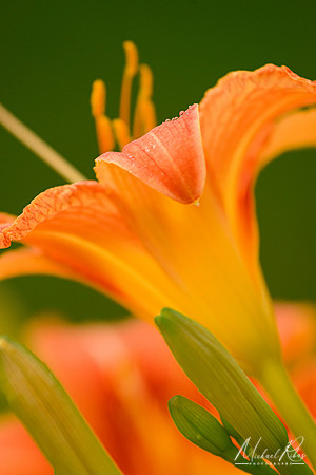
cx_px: 158
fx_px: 3653
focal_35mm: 278
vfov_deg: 7.4
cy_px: 238
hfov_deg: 5.0
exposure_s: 1/800
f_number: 5.6
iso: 250
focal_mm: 185
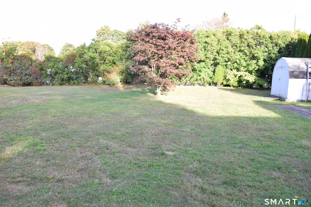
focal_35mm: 30
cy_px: 104
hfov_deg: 61.9
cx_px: 156
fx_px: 259
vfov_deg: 43.6
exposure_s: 1/100
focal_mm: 20
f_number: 8
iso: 400
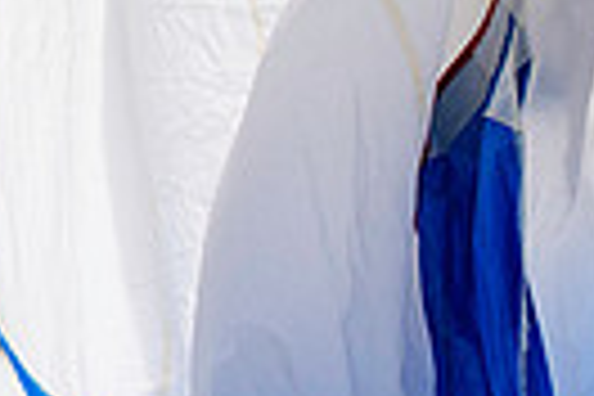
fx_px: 32585
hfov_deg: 1.0
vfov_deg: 0.7
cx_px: 914
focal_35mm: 1975
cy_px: 686
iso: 320
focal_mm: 300
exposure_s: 1/5000
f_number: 5
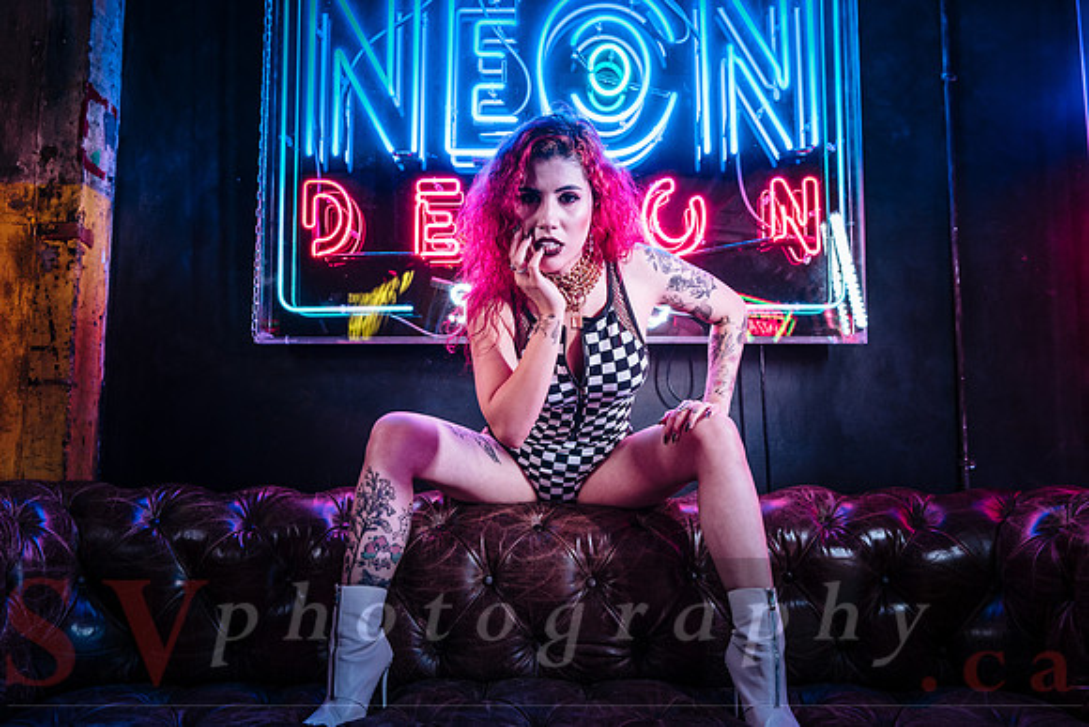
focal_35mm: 31
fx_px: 943
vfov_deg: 42.1
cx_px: 532
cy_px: 363
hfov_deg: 60.0
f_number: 4
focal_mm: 30
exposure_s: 1/60
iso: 250
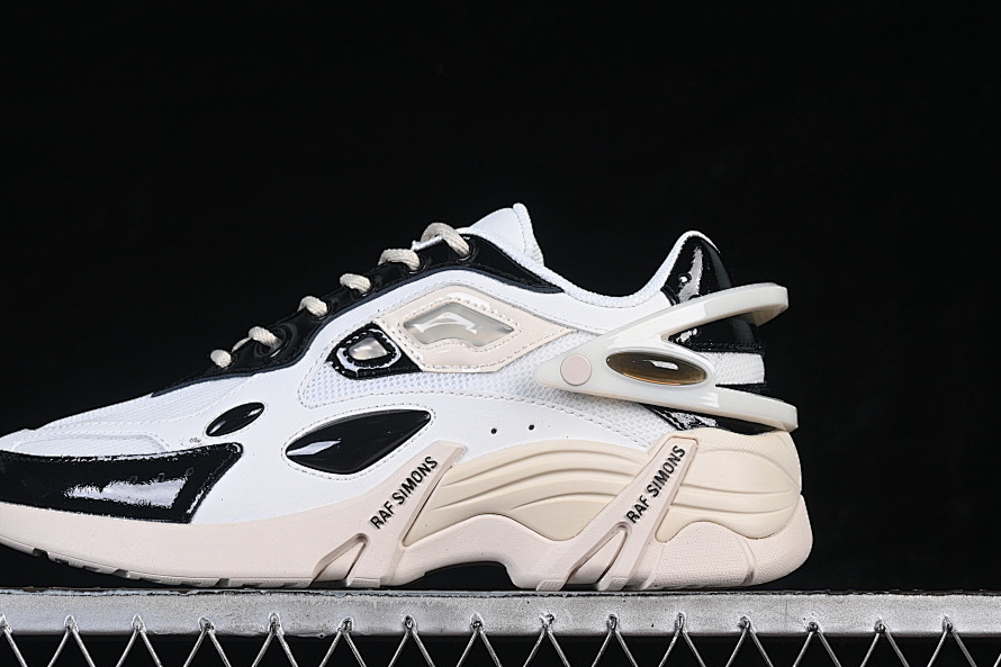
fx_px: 2530
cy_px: 340
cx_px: 406
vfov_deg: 15.0
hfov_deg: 22.4
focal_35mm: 91
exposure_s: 1/80
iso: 160
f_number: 8
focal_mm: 50
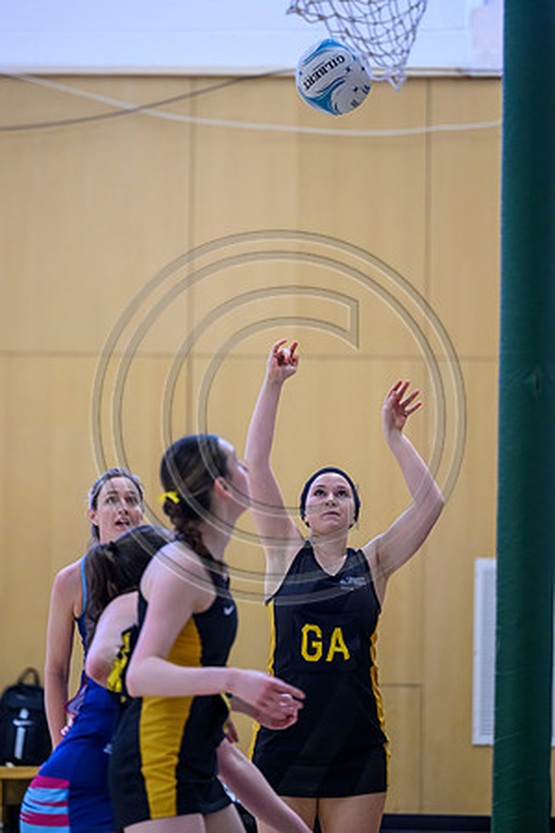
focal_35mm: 165
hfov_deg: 8.3
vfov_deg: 12.5
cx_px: 278
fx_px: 3815
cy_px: 416
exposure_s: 1/1000
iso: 4000
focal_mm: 165
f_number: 2.8
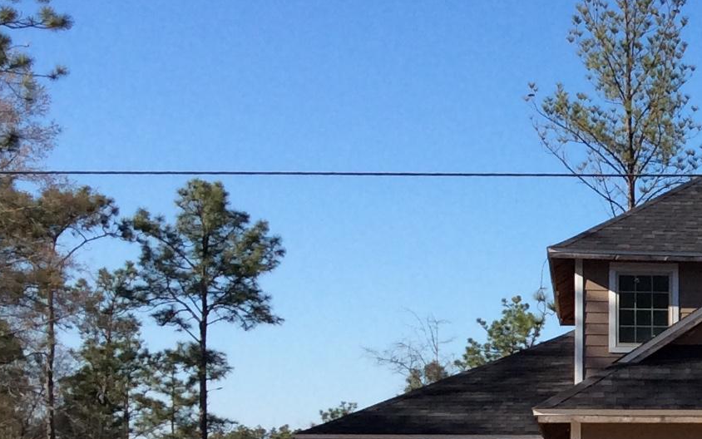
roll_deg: +0.1
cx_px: 964
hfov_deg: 18.3
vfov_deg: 12.5
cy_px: 431
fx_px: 1990
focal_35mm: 104
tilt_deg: +2.7
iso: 32
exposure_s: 1/1167
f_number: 2.4
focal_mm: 3.3
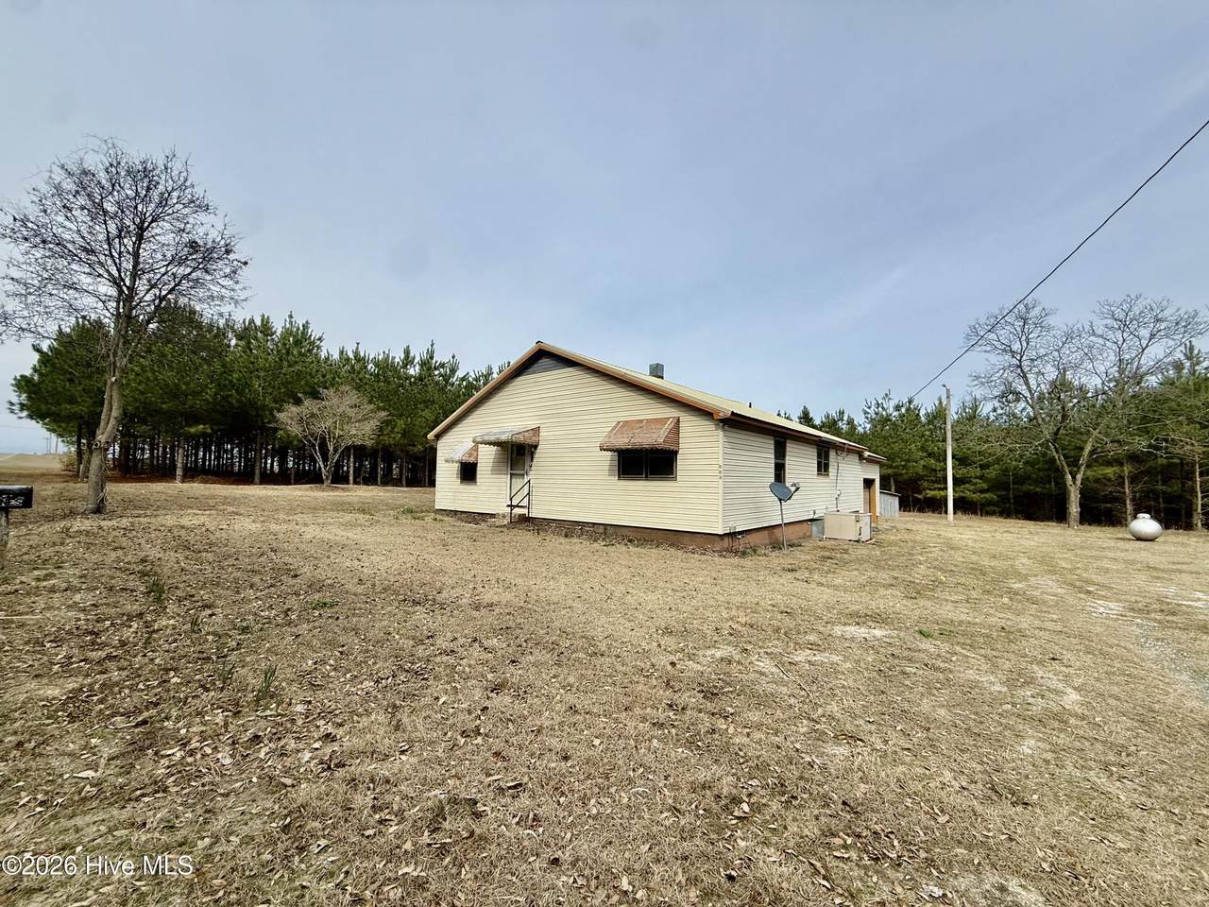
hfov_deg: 102.1
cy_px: 454
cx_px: 604
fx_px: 489
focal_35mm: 14
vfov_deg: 85.7
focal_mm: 2.22
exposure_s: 1/2611
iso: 50
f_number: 2.2
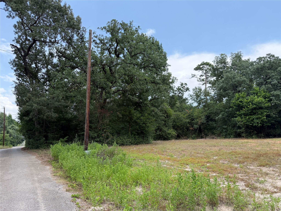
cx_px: 140
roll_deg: +2.7
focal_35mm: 24
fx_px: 195
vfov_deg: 56.8
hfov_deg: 71.6
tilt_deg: +9.8
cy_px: 106
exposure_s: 1/1653
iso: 100
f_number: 1.78
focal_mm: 6.76
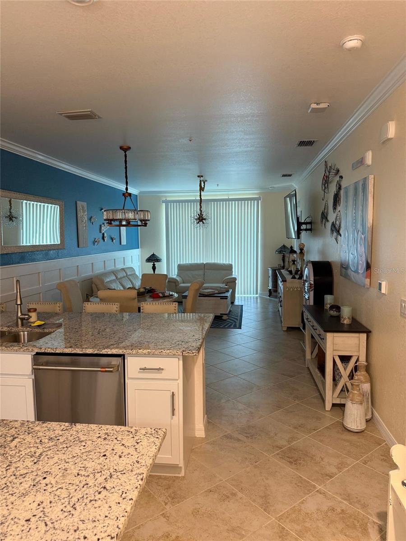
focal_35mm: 24
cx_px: 203
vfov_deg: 71.6
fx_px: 375
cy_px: 270
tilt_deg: -3.4
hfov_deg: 56.8
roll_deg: +0.4
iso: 250
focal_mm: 6.76
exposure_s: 1/60
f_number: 1.78
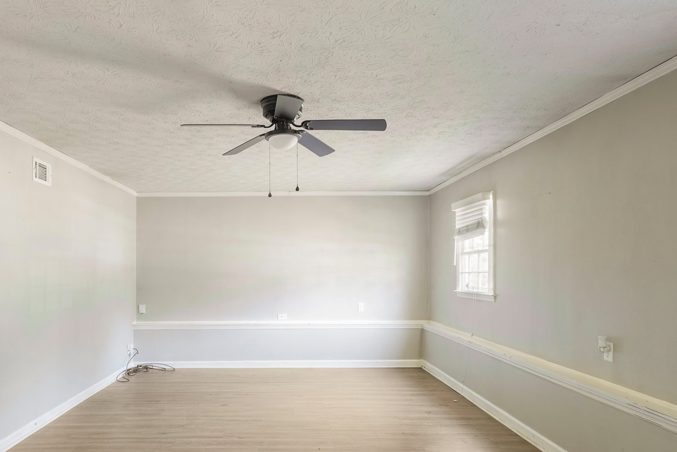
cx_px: 280
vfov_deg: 54.7
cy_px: 273
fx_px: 432
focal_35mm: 23
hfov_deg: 75.5
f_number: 8
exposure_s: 1/2.5
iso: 400
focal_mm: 16
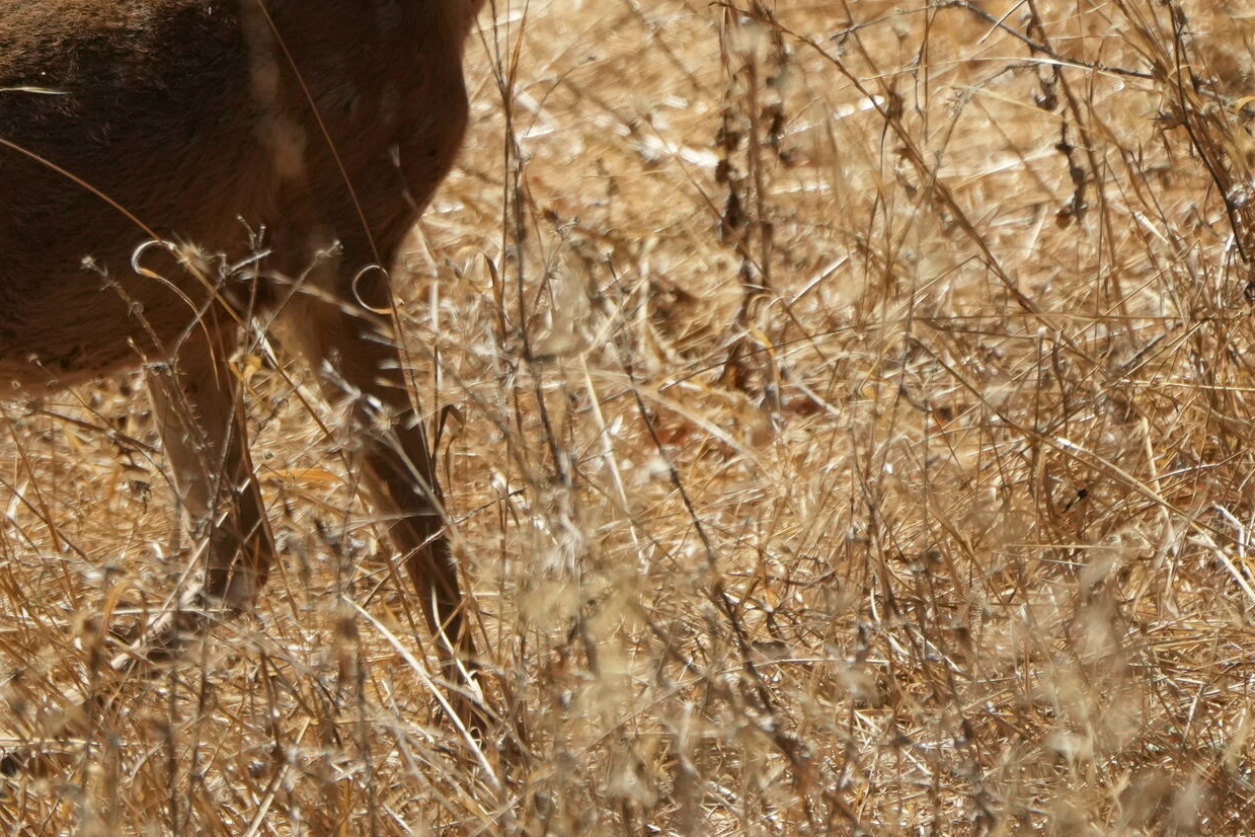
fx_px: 48627
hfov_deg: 1.5
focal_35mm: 1395
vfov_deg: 1.0
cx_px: 596
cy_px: -42
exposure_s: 1/2500
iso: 800
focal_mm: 400
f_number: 6.3
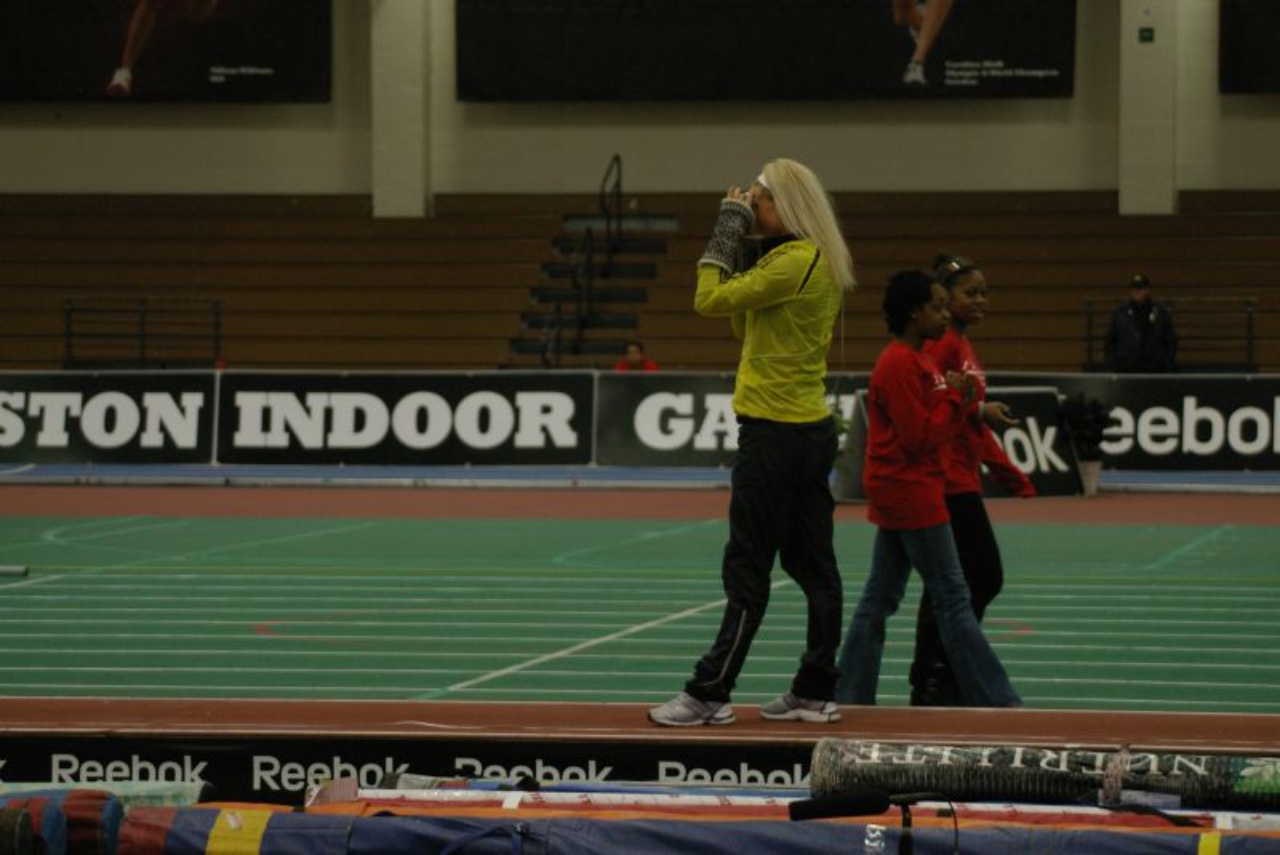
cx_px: 640
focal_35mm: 147
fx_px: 5228
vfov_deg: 9.3
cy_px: 428
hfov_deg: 14.0
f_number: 4.5
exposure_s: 1/125
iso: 800
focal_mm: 98
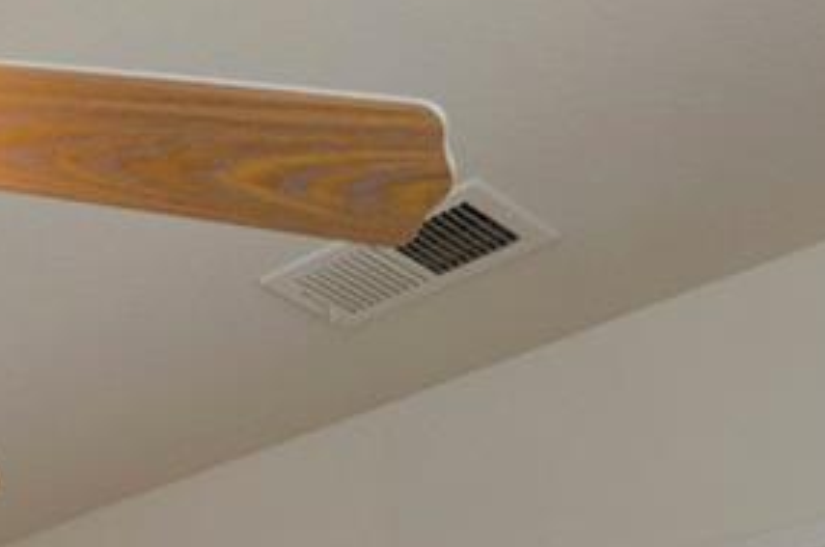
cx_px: -301
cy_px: 1346
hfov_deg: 22.5
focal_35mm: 79
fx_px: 1807
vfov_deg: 12.8
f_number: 5
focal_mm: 10
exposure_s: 1/20
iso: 100
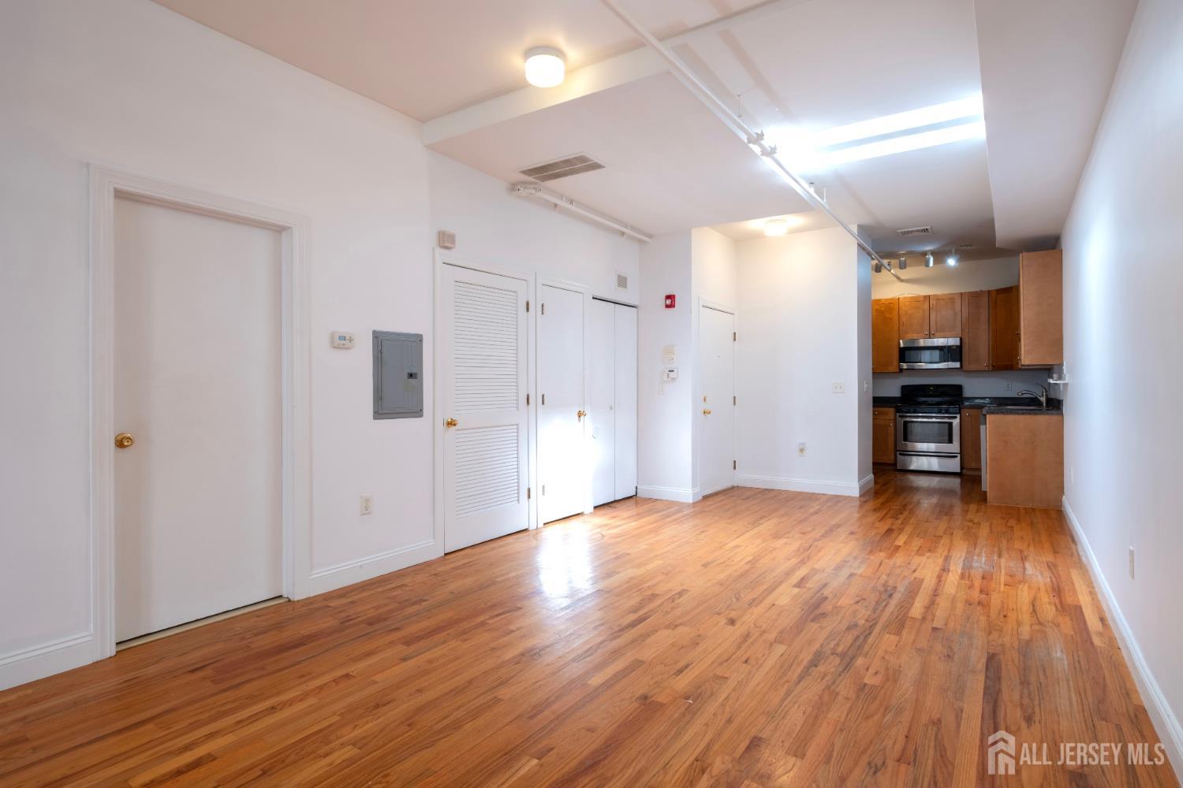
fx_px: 591
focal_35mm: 18
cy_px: 394
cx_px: 592
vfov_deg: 67.4
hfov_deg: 90.0
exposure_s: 1/25
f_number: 8
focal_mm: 12
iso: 200
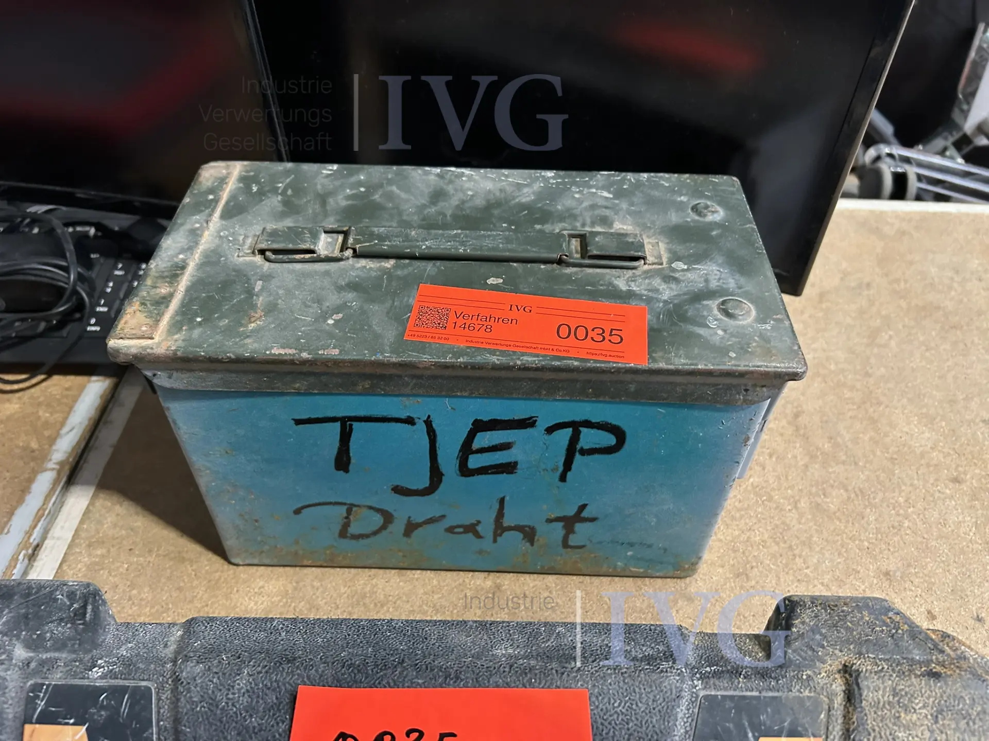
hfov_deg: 67.3
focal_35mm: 26
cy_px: 370
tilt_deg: -45.4
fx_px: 743
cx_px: 494
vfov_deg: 53.1
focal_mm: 5.7
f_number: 1.5
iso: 250
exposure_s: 1/50
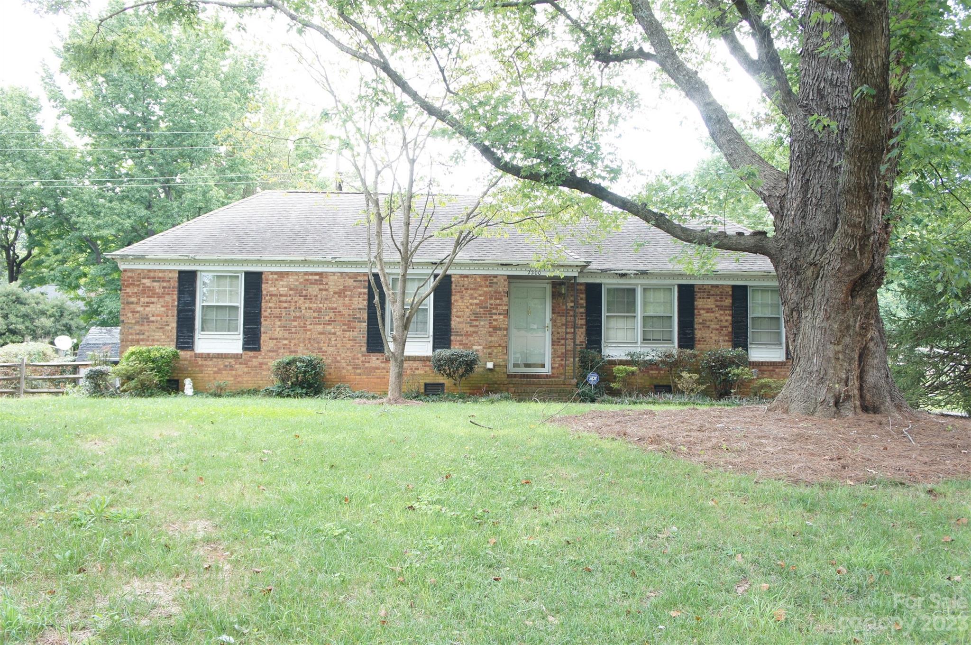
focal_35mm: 33
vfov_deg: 39.9
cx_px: 486
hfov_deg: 57.3
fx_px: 889
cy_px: 322
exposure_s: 1/80
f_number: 4.5
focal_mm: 22
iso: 200
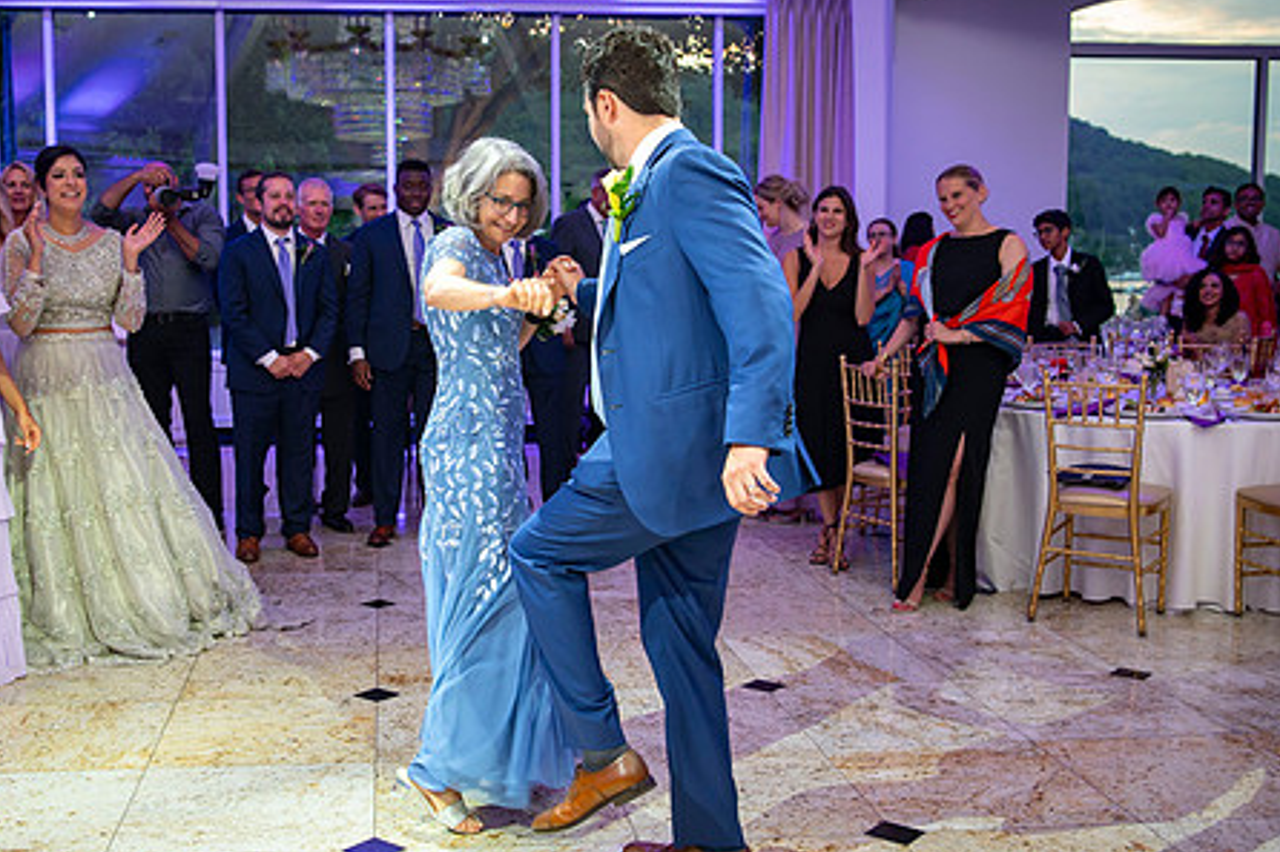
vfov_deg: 31.2
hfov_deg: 45.2
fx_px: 1528
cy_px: 409
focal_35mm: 43
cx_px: 510
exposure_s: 1/80
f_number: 4
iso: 800
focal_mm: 30
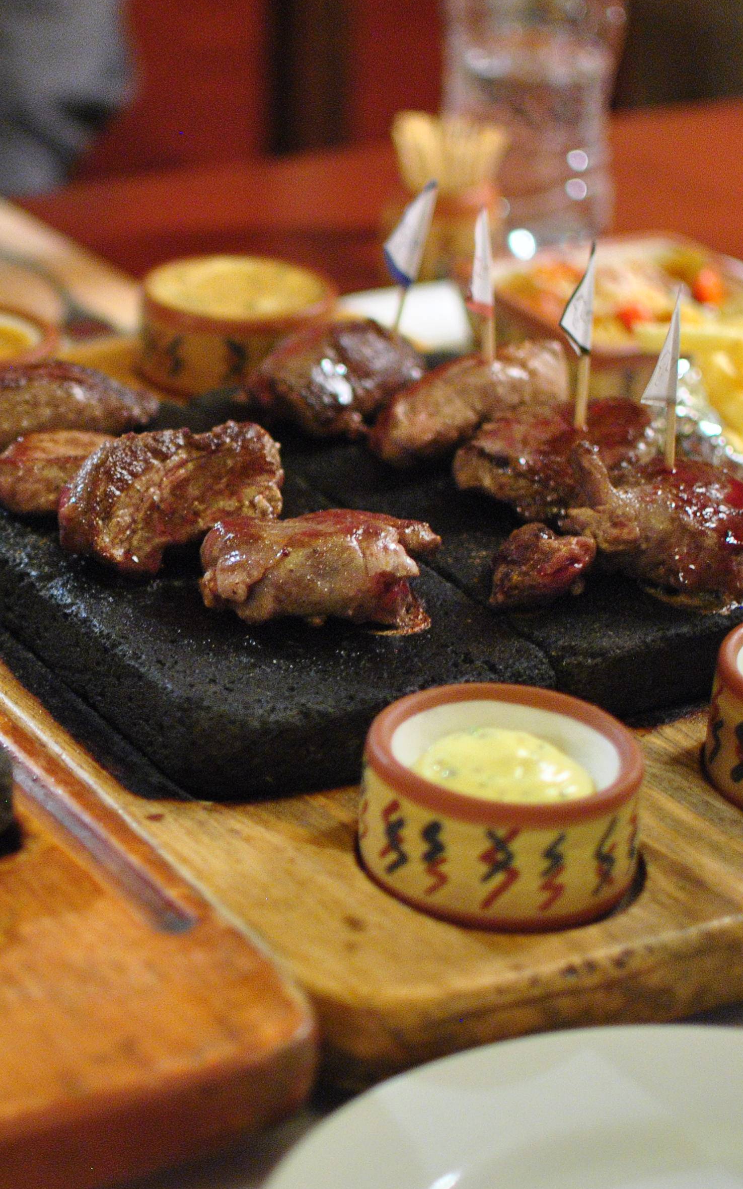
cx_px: 0
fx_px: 2846
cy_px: 570
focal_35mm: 88
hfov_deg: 14.6
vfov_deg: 23.6
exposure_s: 1/13
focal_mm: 35
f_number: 1.8
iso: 800
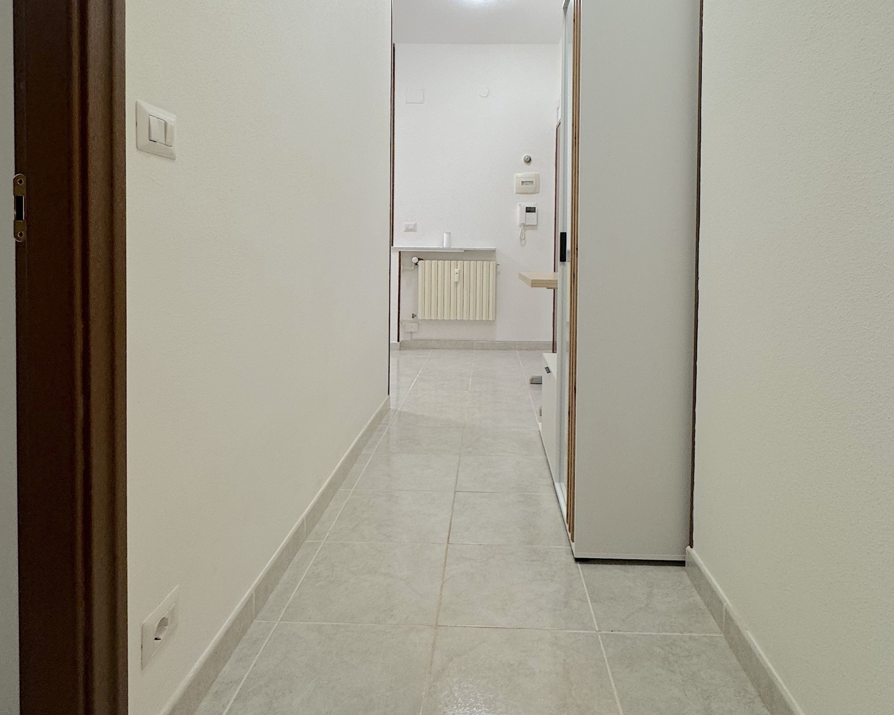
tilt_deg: -0.8
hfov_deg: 75.0
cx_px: 468
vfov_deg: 62.2
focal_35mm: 22
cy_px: 263
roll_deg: +0.1
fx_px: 582
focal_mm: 2.22
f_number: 2.2
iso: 160
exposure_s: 1/50
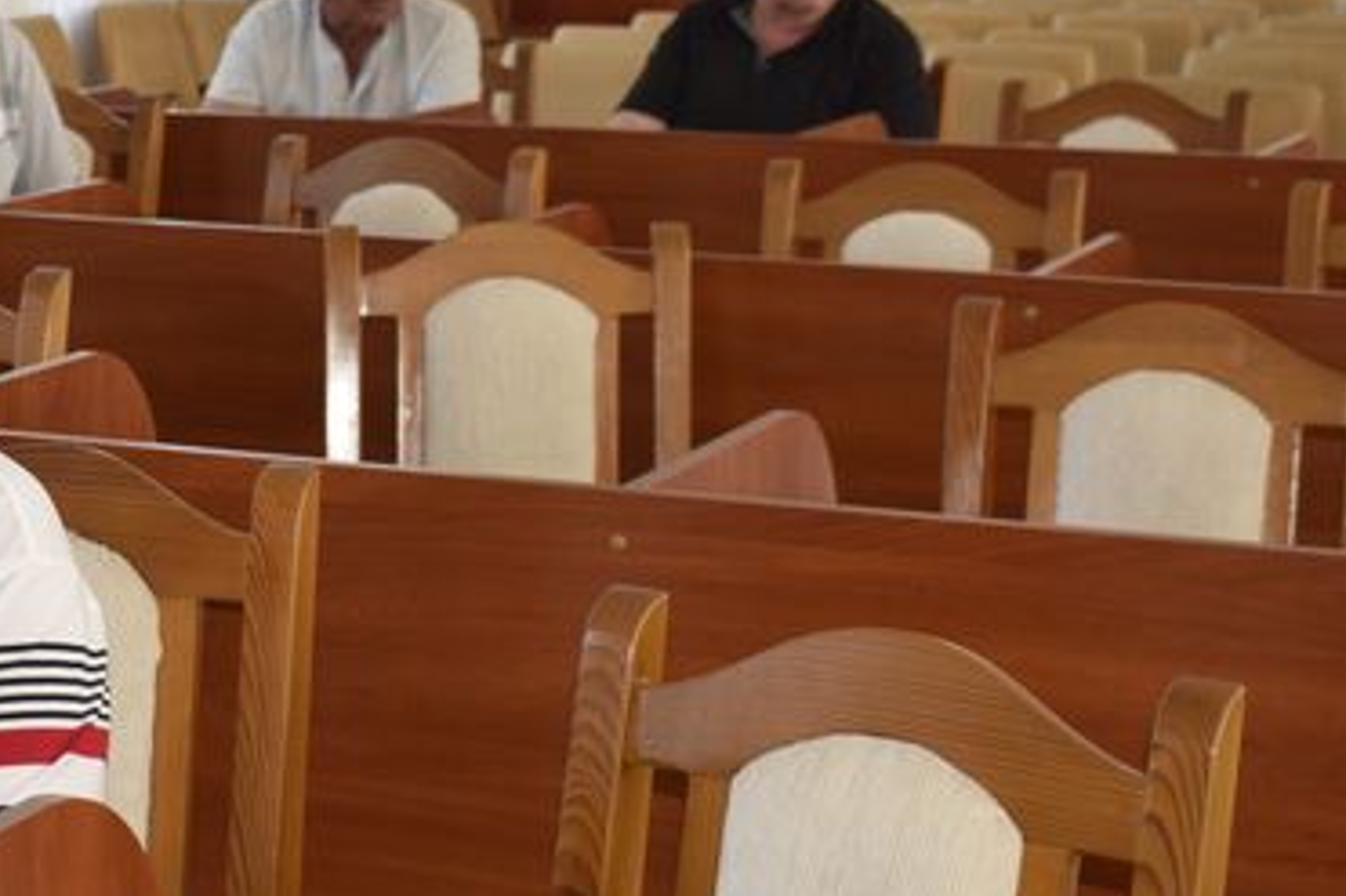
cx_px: 94
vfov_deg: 14.5
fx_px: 3513
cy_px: 341
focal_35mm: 94
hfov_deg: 21.1
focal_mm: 31
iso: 560
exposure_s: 1/125
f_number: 5.6
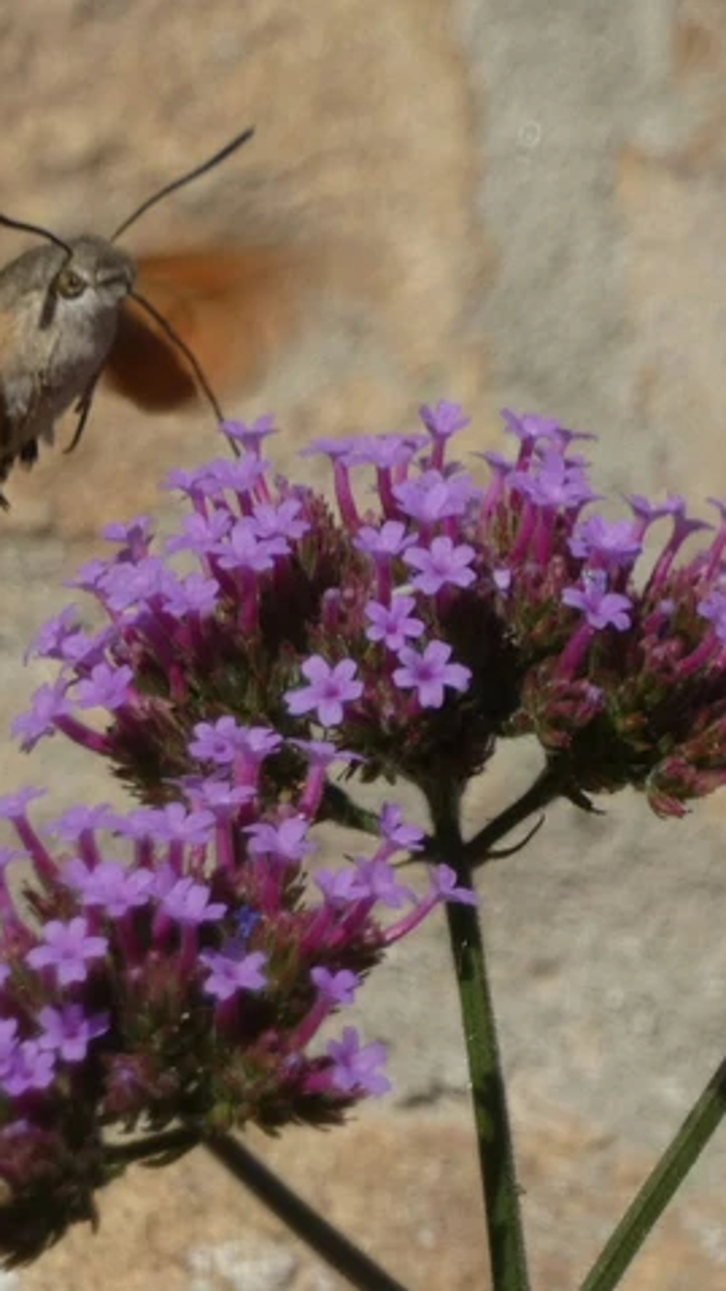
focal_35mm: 775
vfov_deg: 2.8
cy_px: 646
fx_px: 26514
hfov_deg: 1.6
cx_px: 408
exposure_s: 1/320
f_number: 5.6
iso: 80
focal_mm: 95.2
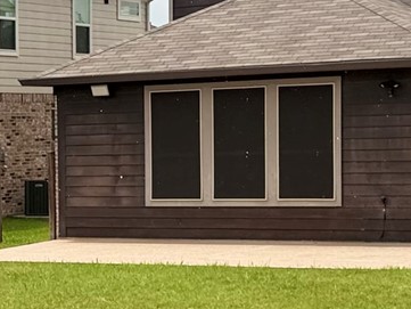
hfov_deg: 13.8
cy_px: 236
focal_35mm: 136
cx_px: -155
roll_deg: +1.5
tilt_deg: -4.2
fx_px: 1615
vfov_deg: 10.9
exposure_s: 1/5319
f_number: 1.78
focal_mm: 6.76
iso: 80
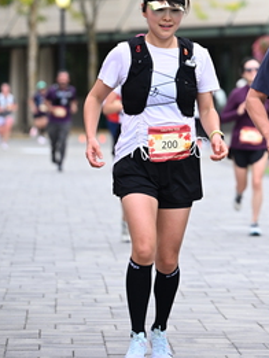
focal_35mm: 233
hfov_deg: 6.4
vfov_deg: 8.5
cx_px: 248
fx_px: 2412
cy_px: 47
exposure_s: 1/2000
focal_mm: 115
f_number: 2.8
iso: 640
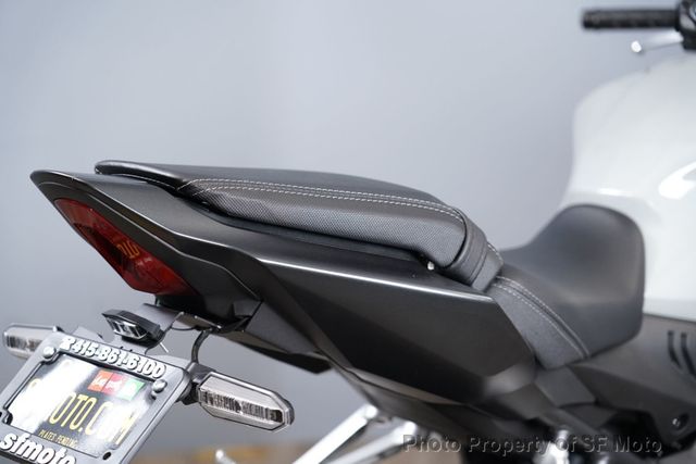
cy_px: 232
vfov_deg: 16.3
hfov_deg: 24.2
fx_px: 1624
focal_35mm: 84
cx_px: 348
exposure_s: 1/100
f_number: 4
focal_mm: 84
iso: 1600
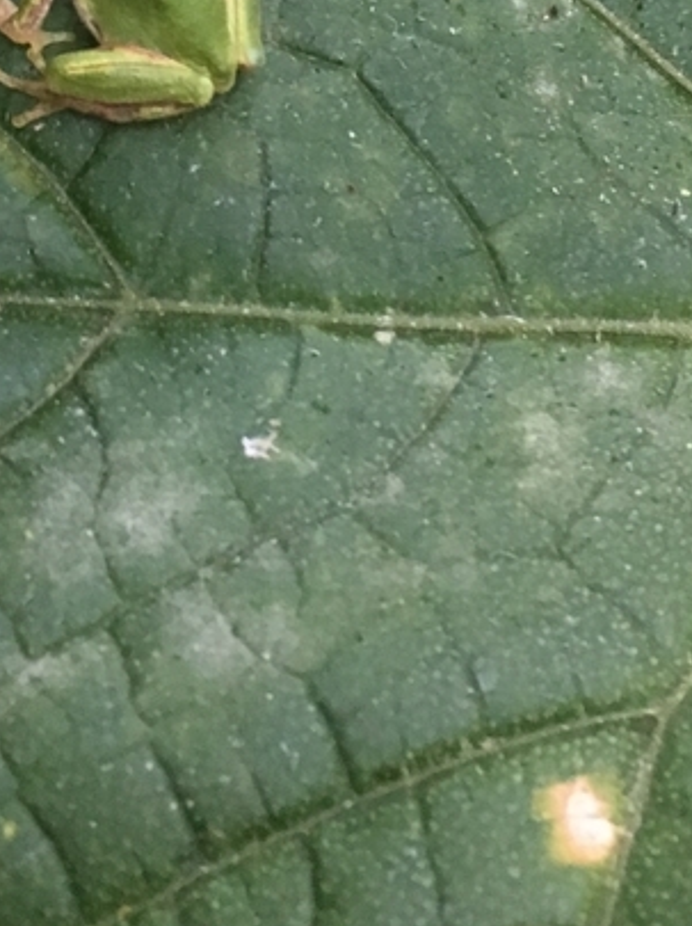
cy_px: -192
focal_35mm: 86
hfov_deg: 17.1
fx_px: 2296
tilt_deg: -33.0
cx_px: 254
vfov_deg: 21.2
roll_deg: -11.0
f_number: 2.2
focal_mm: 4.15
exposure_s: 1/30
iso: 160
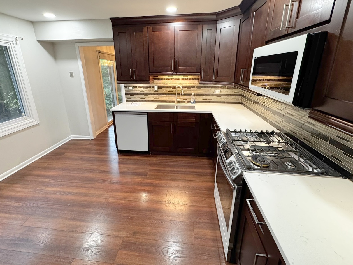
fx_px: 163
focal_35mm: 16
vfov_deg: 77.8
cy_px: 116
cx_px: 171
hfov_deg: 94.5
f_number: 2.2
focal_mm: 2.22
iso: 250
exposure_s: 1/60
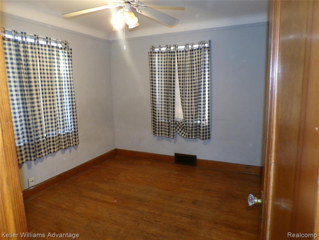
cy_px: 120
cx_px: 160
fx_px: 221
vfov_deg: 56.8
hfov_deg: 71.6
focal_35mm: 24
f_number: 3
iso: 700
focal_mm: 4.3
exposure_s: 1/17
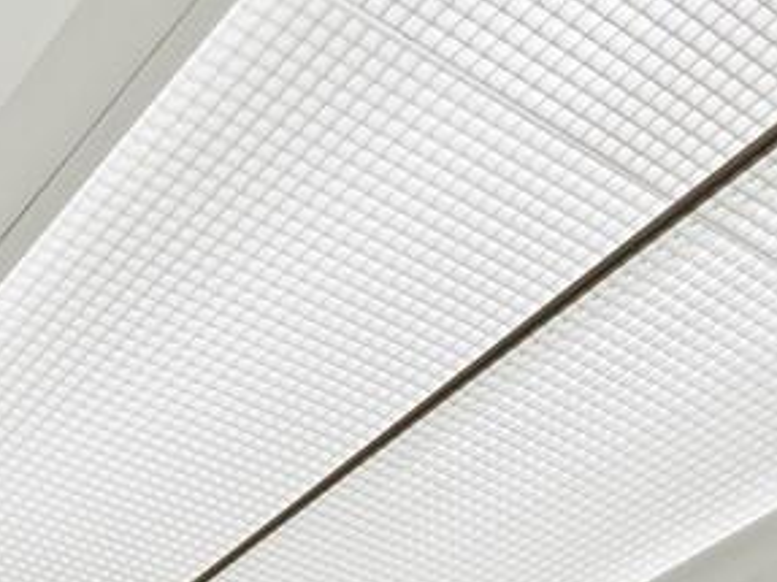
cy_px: 1535
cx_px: 62
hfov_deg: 24.3
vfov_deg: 12.7
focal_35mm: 78
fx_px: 1750
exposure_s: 1/3
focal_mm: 7
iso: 320
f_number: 11
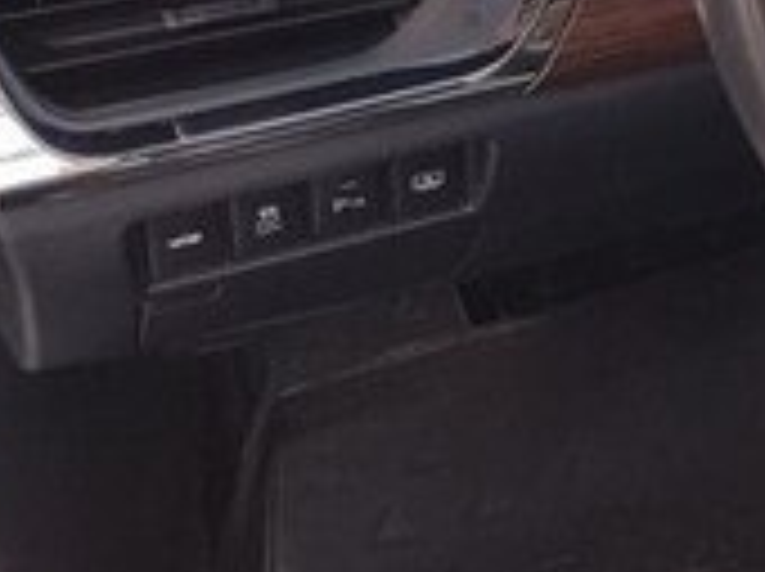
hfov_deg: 16.1
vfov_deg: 14.0
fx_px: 2229
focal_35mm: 101
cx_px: 1431
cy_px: -187
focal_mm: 4.2
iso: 80
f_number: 1.7
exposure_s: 1/50
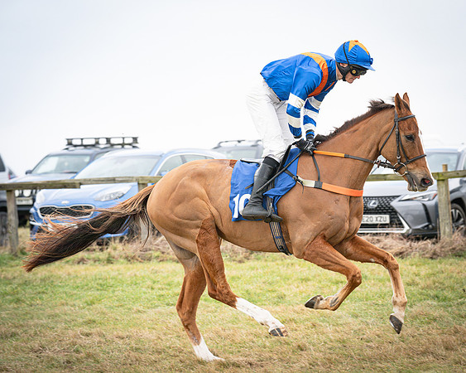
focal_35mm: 152
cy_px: 186
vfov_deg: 10.2
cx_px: 270
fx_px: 2096
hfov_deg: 12.7
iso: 500
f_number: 4.5
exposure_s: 1/1000
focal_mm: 135
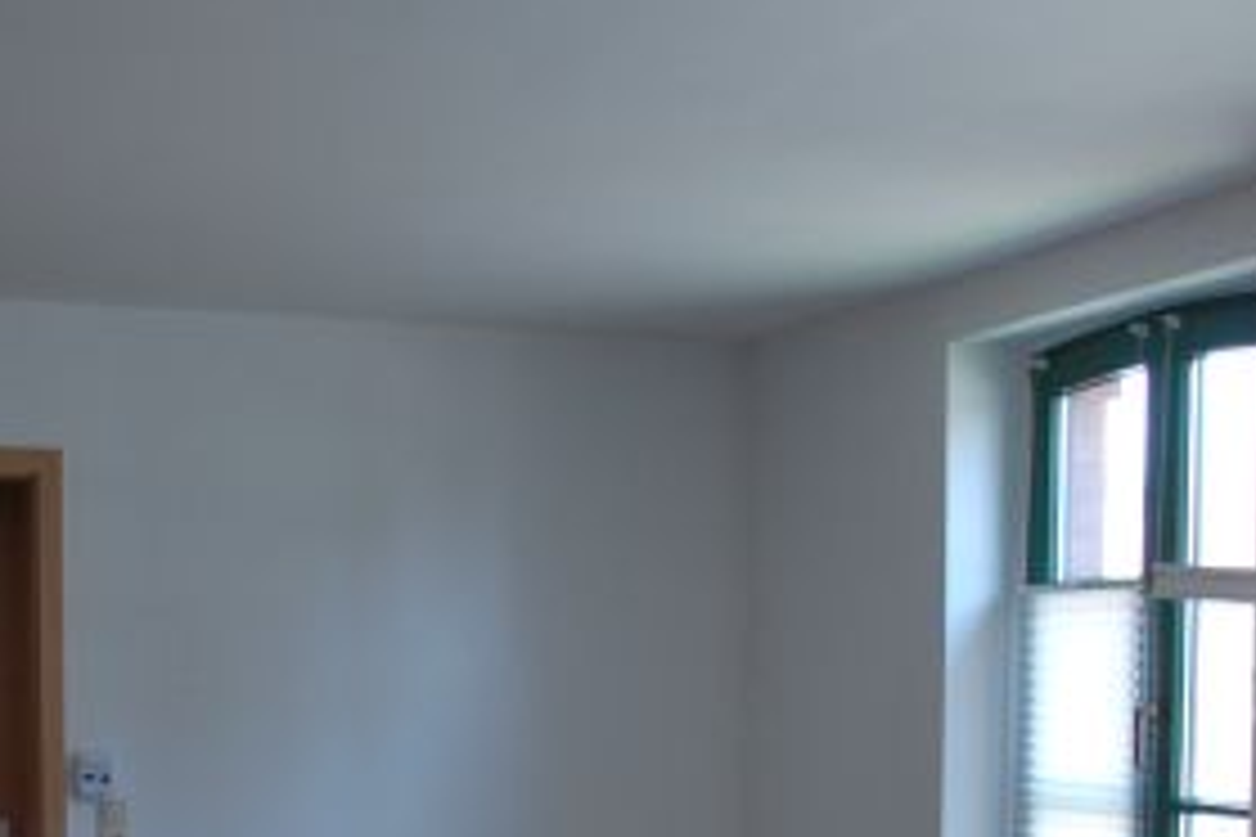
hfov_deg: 34.4
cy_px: 880
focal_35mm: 58
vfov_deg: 22.3
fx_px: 2023
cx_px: 549
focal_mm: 18
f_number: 3.5
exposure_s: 1/100
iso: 800
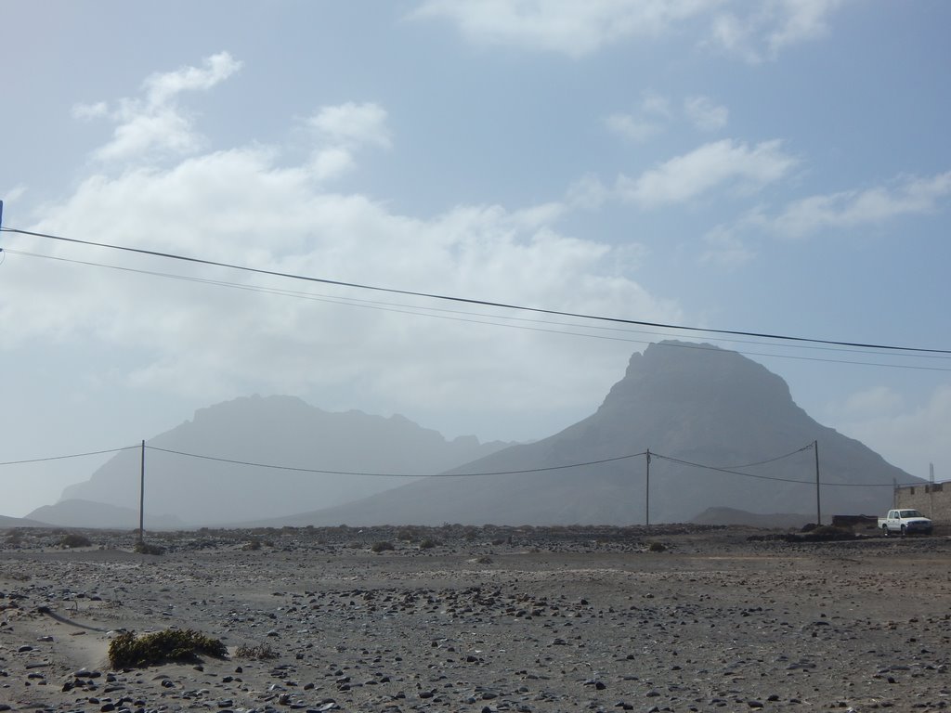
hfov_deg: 35.5
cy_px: 356
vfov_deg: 27.0
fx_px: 1484
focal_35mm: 54
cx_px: 476
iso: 125
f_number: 7.6
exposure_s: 1/800
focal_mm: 9.7
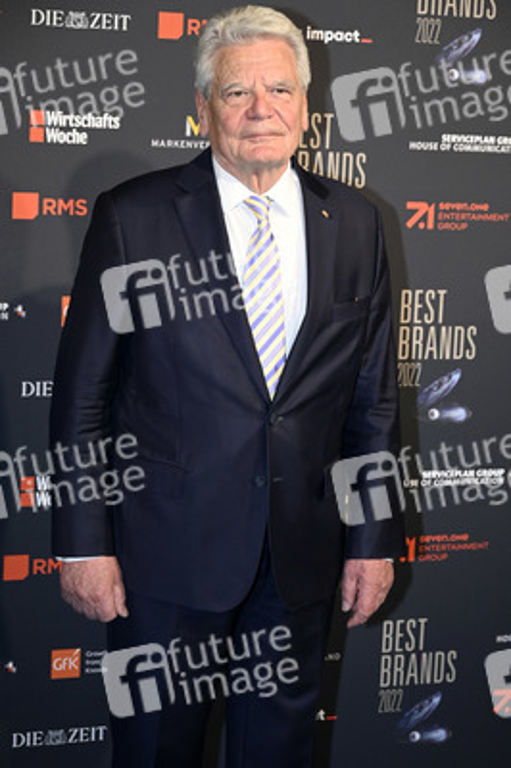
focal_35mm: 80
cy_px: 384
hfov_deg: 17.0
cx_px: 256
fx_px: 1706
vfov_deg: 25.4
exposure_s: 1/160
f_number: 6.3
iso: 1000
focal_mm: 80
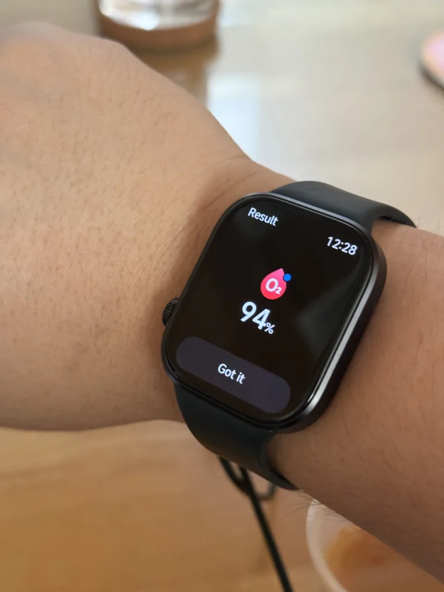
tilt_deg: -41.4
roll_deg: -2.5
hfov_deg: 30.3
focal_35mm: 48
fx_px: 821
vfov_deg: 39.7
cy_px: 296
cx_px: 222
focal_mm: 6.76
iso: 400
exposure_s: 1/40
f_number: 1.78
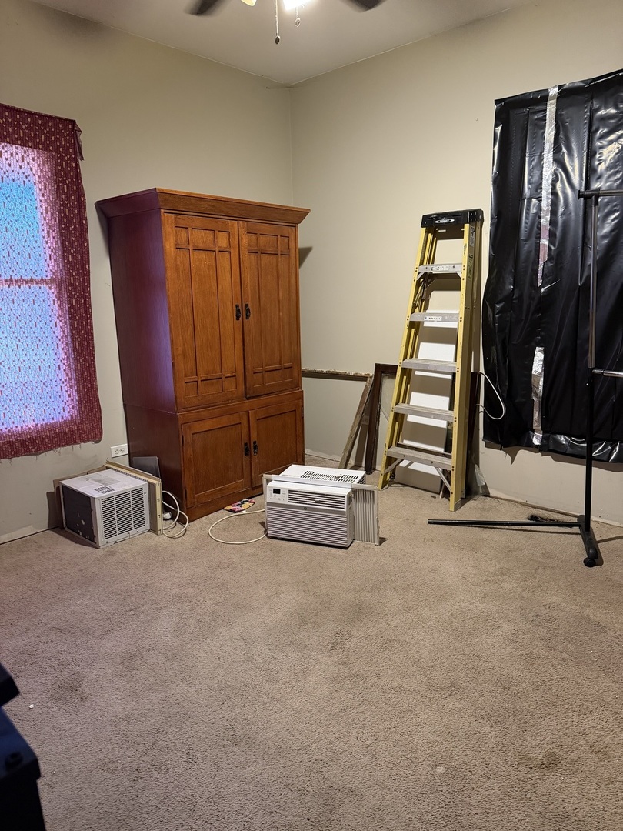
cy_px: 416
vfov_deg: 71.6
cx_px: 312
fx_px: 576
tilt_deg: -11.6
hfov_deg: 56.8
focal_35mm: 24
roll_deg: +0.5
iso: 500
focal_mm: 6.76
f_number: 1.78
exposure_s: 1/60
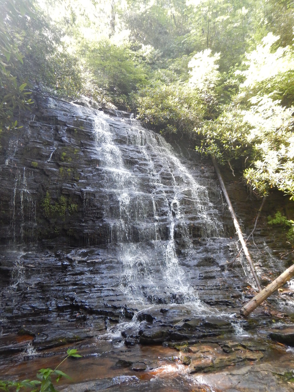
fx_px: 272
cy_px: 196
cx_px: 147
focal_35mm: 24
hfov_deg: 56.8
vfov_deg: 71.6
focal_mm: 4.3
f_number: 2.8
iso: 400
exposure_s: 1/125
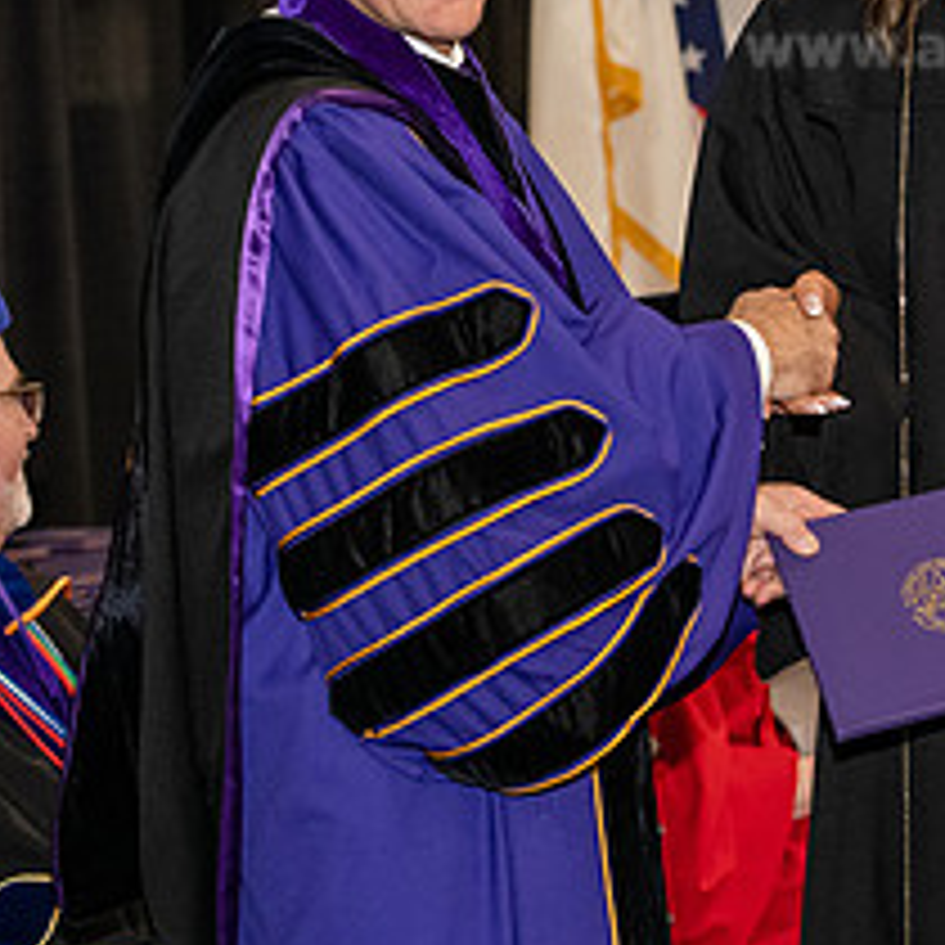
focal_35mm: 164
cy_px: 142
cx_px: 540
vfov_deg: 10.6
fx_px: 5065
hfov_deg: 10.7
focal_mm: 70
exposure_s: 1/200
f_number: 5
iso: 2500
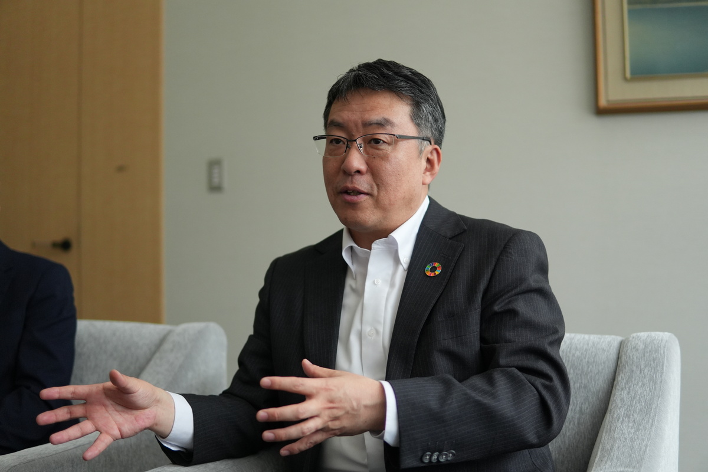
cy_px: 236
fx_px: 885
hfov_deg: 43.6
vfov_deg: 29.9
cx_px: 354
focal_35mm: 45
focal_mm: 30
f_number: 1.4
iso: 800
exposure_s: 1/5000
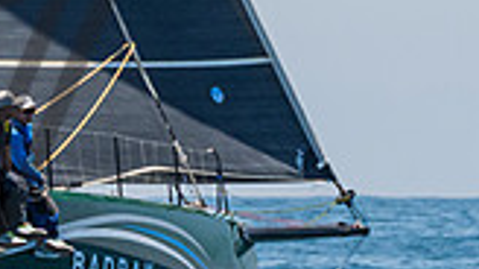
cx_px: -236
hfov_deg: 2.1
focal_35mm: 1006
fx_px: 12769
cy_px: 132
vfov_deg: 1.2
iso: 500
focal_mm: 200
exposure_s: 1/2000
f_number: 8
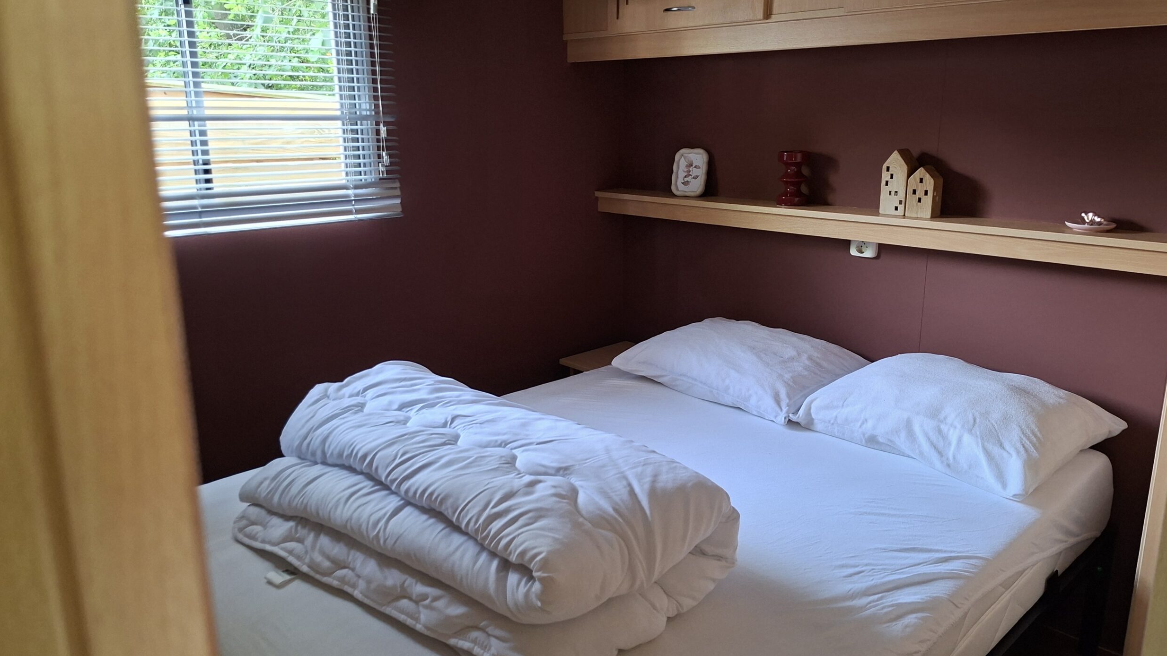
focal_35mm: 26
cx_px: 604
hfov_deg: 71.9
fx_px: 805
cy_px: 309
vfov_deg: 44.4
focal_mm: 5.54
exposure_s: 1/100
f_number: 1.8
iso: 320
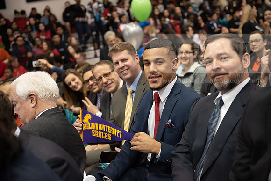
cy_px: 90
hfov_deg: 38.2
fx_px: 392
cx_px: 136
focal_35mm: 52
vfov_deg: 26.0
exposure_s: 1/160
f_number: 3.2
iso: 2000
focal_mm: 52
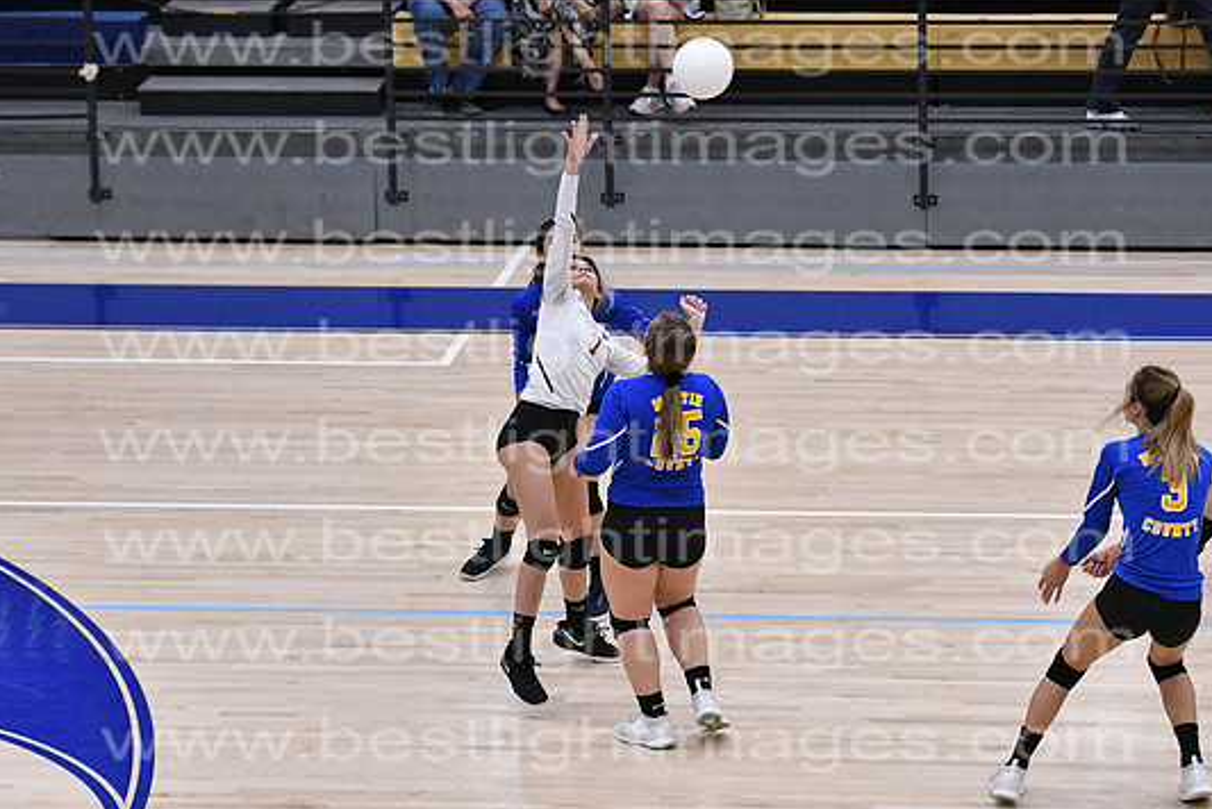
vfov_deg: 8.6
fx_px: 5389
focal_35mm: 160
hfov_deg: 12.8
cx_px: 619
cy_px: 397
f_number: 3.2
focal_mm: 98
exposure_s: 1/1250
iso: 6400
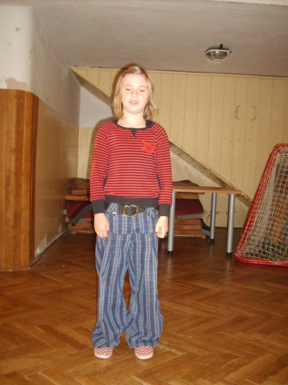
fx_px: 388
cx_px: 144
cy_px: 192
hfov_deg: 40.7
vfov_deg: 52.6
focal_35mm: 35
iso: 226
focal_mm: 5.8
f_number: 2.8
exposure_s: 1/45
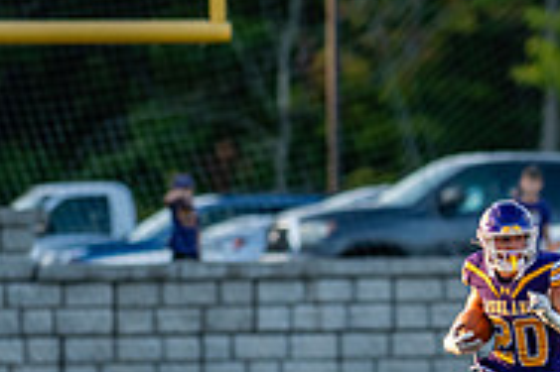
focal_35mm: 927
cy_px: 385
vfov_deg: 1.5
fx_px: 14407
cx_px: 599
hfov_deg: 2.2
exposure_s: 1/1250
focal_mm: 300
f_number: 3.5
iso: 400
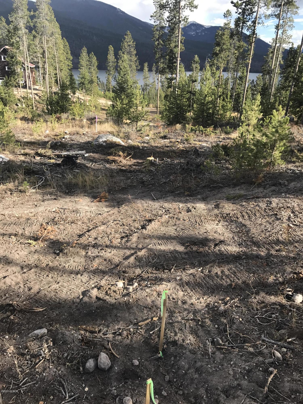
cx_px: 152
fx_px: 327
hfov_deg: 49.7
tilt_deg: -22.3
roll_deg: -2.0
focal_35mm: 28
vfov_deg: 63.4
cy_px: 202
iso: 20
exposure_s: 1/742
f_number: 1.8
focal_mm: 3.99
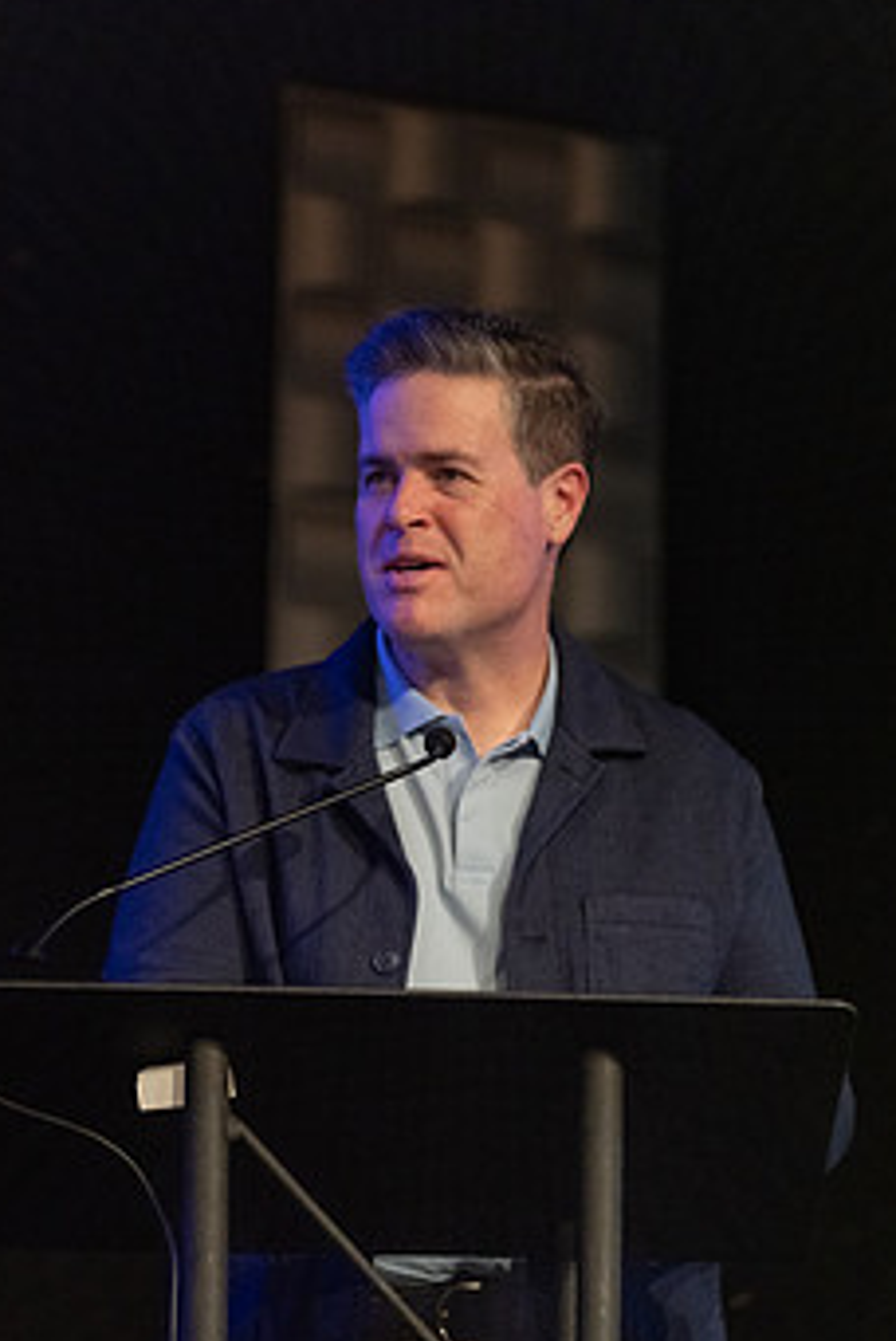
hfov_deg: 7.7
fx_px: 6631
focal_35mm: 178
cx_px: 472
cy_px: 700
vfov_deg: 11.5
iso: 10000
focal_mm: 135
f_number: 2.8
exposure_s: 1/320
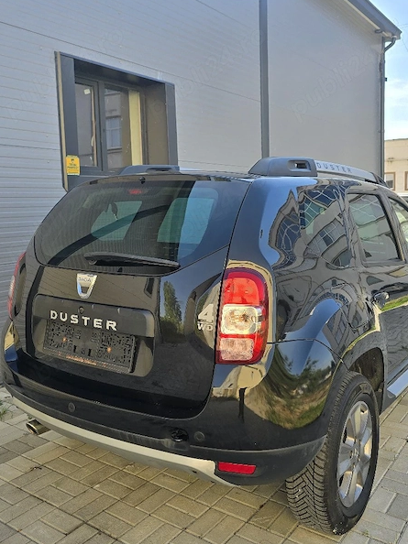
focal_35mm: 31
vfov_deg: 58.2
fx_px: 488
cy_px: 237
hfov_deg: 45.2
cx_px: 243
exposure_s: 1/357
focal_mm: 6.3
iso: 12
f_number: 1.7
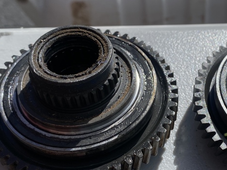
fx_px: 374
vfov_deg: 25.6
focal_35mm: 57
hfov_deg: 32.6
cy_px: 93
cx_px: 190
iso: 32
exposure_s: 1/5025
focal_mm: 4.25
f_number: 1.8
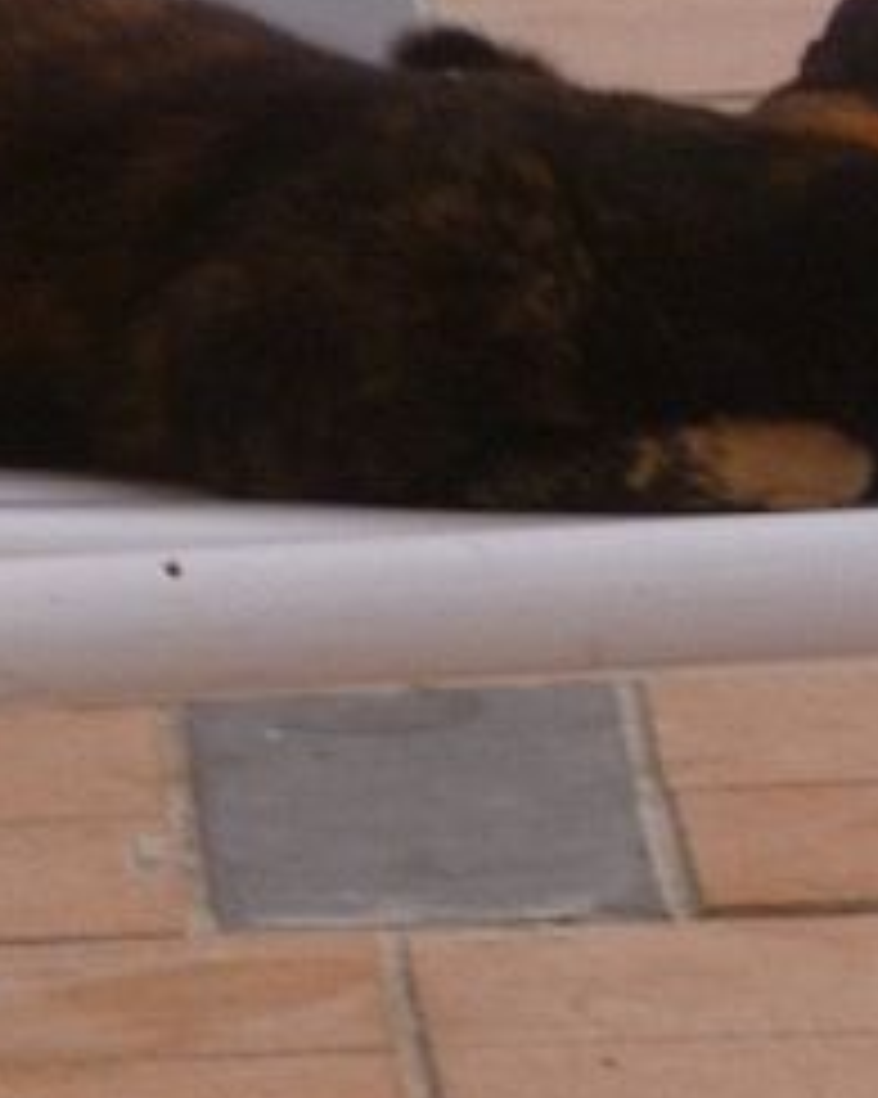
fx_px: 27107
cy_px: 22
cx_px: 338
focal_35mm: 834
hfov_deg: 1.9
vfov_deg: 2.3
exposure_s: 1/13
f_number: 5.9
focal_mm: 40
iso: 200
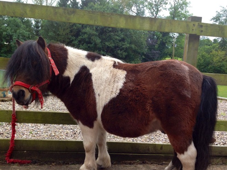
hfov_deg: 45.8
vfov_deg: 35.0
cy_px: 95
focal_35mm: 41
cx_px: 110
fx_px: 268
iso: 50
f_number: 2.4
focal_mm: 4.28
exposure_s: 1/285
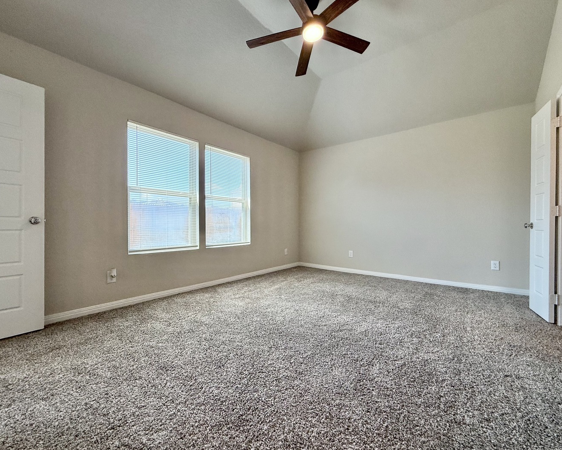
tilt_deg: -0.5
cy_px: 227
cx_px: 279
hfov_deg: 96.8
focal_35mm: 15
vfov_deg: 84.0
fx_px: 249
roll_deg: -0.4
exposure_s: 1/175
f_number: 2.2
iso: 64
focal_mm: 2.22
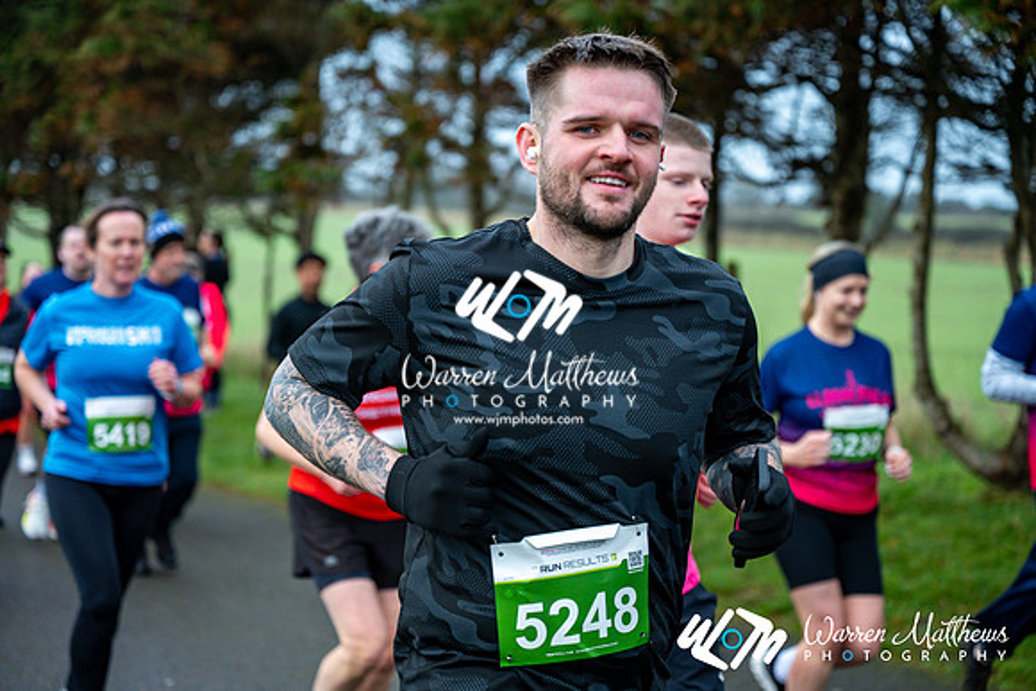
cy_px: 346
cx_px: 518
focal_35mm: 70
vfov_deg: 19.5
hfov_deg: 28.8
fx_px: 2015
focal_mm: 70
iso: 500
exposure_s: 1/1250
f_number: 2.8
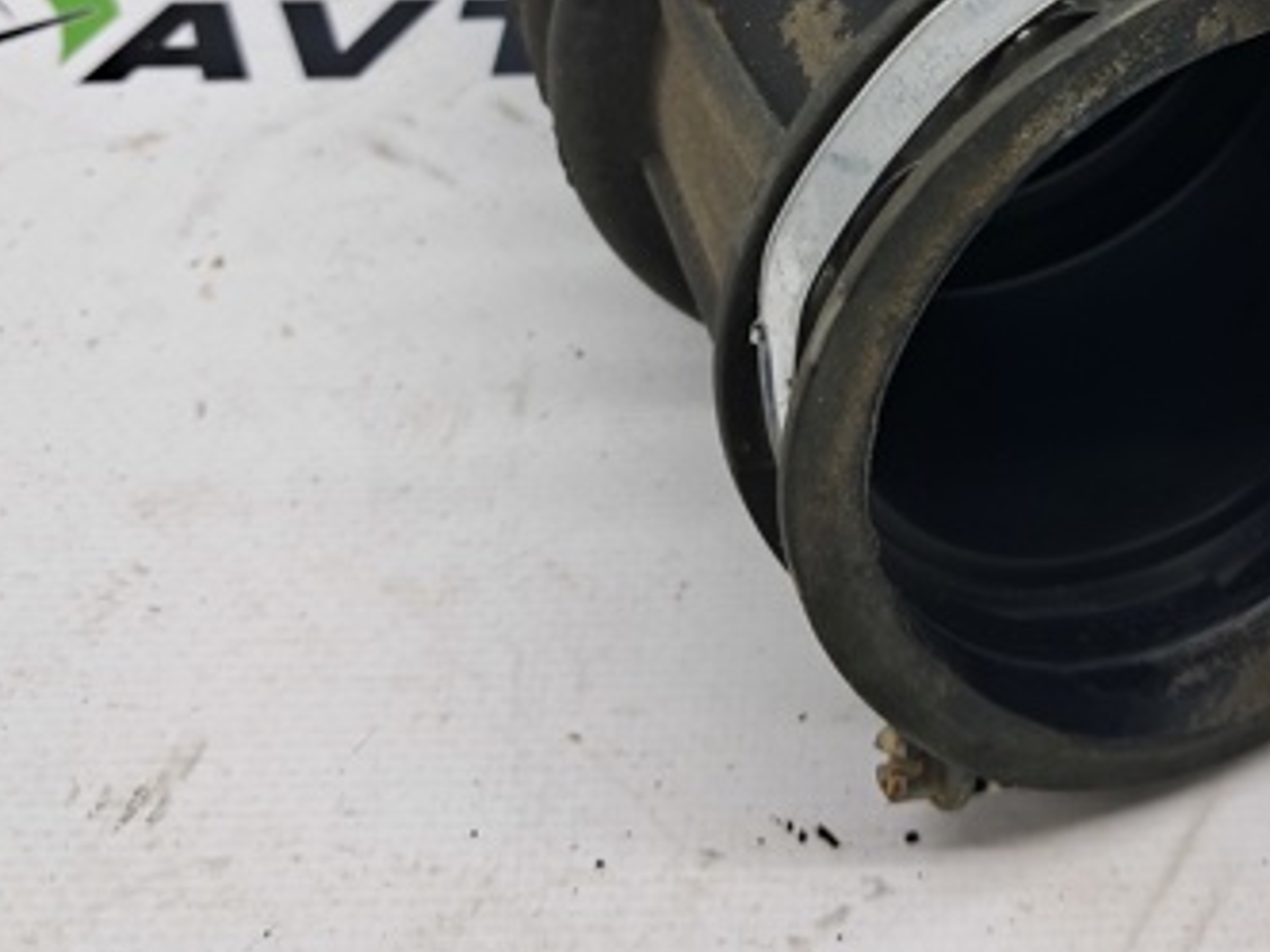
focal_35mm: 52
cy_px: 59
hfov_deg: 35.8
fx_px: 1908
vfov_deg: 26.9
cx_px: 987
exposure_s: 1/50
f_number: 1.8
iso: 50
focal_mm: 4
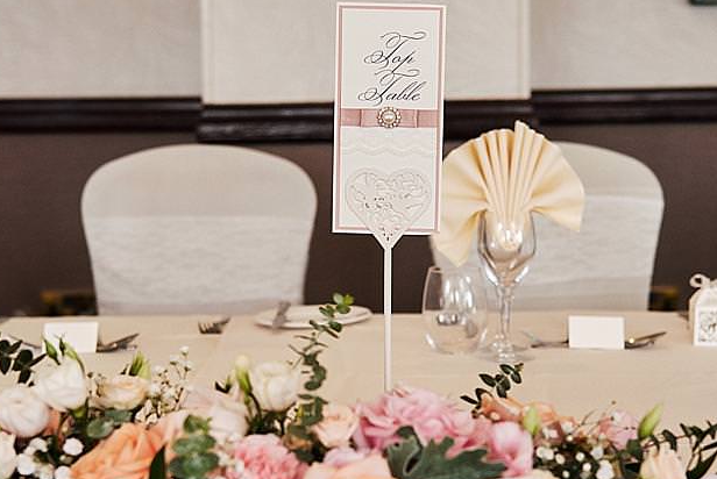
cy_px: 321
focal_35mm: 86
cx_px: 398
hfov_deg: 23.6
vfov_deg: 15.9
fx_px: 1714
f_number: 3.2
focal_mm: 35
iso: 1600
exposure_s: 1/640
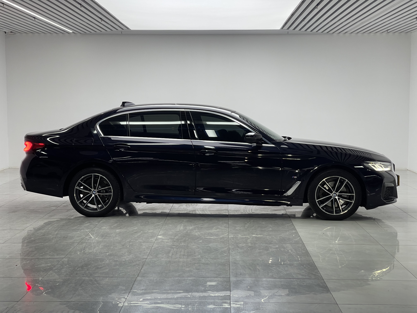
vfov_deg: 22.9
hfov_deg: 30.3
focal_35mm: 64
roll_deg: -0.4
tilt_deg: -4.3
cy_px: 156
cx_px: 208
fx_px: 771
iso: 40
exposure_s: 1/100
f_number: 2.2
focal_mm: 7.5
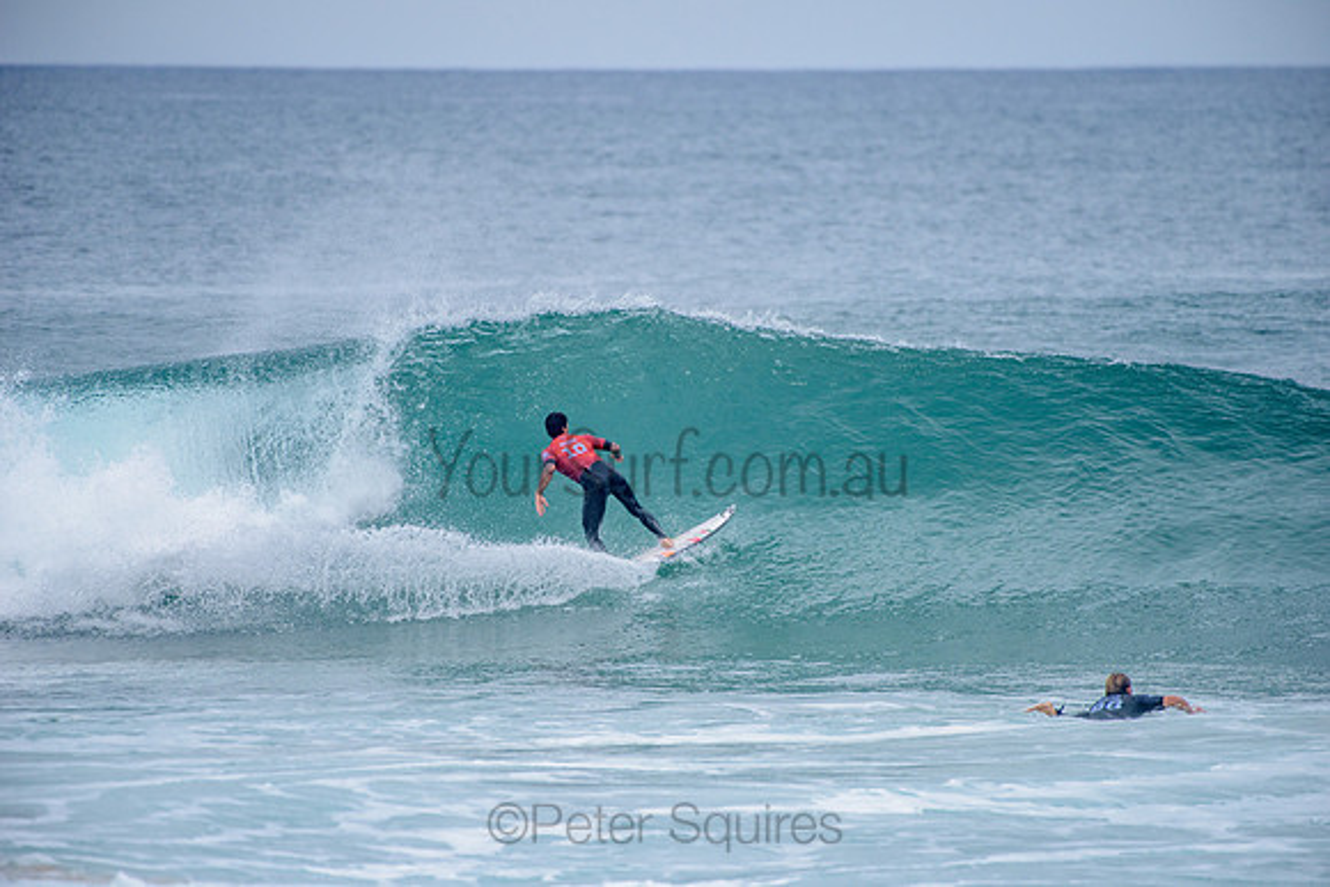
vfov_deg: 2.8
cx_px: 665
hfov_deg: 4.1
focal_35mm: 500
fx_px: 18476
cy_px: 444
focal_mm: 500
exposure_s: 1/2000
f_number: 5.6
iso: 280
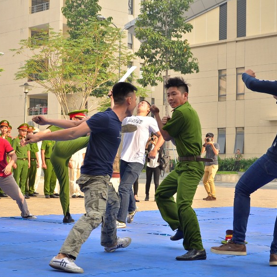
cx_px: 122
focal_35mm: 78
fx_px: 706
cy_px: 140
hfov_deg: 22.2
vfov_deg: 22.2
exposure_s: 1/800
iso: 400
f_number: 4.5
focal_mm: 40
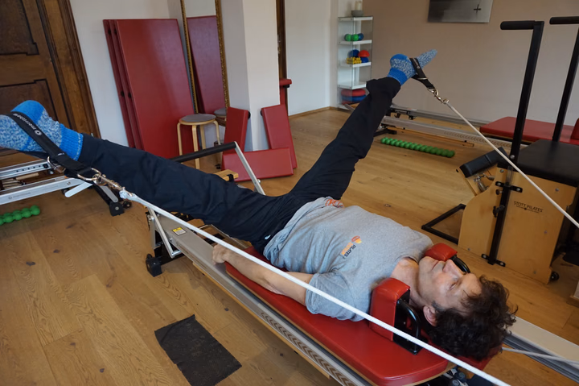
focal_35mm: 24
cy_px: 193
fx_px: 386
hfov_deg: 73.8
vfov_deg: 53.1
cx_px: 290
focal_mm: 16
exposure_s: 1/160
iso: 1600
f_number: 3.5
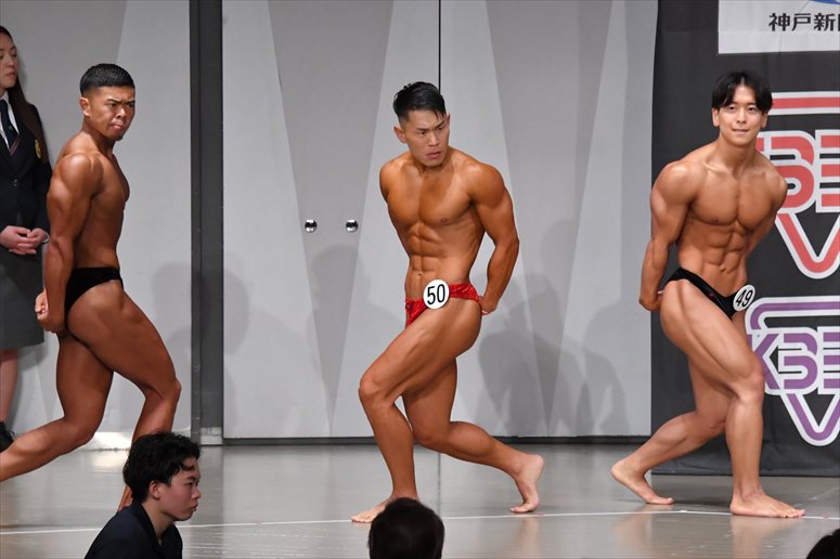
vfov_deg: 5.7
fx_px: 5597
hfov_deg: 8.6
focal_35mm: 240
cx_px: 420
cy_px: 280
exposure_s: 1/400
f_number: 5.6
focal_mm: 160
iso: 6400
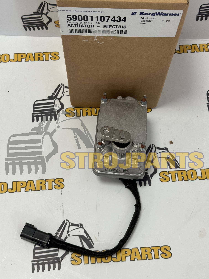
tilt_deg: -66.8
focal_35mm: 48
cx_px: 104
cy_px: 140
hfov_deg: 30.3
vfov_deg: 39.7
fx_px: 386
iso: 100
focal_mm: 6.86
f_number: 1.78
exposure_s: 1/50
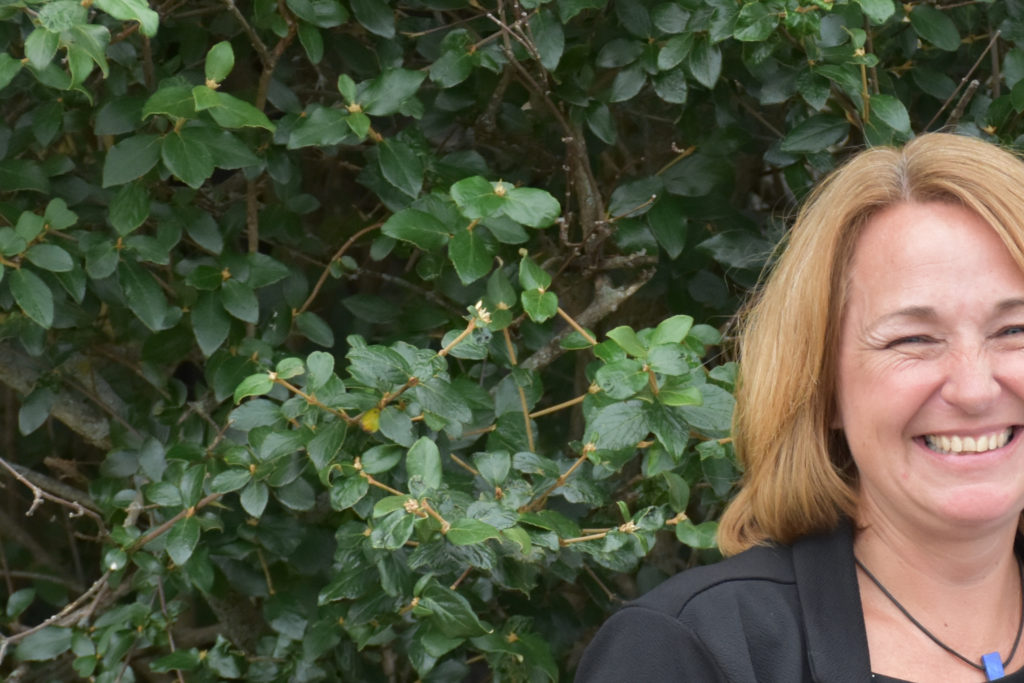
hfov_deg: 10.3
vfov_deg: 6.9
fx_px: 5632
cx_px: 1069
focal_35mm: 198
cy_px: 653
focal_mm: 56
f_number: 6.3
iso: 800
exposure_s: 1/160
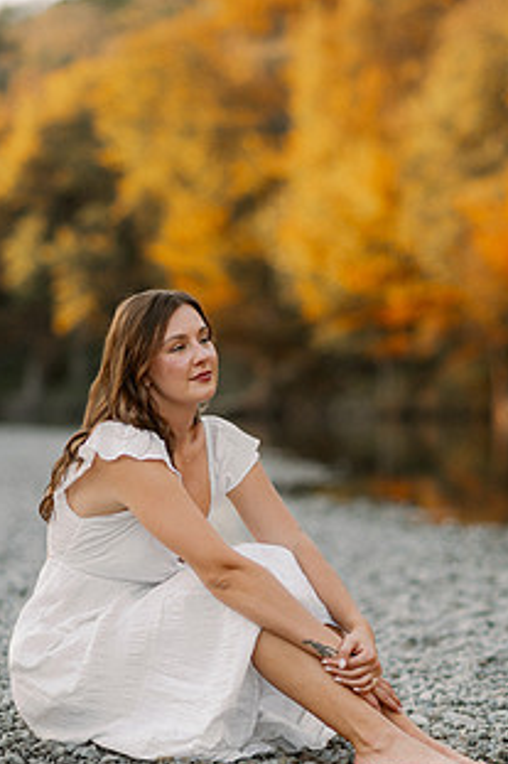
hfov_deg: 11.1
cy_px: 425
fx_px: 2606
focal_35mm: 123
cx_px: 317
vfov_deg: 16.7
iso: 200
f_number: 2
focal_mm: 85
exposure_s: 1/400
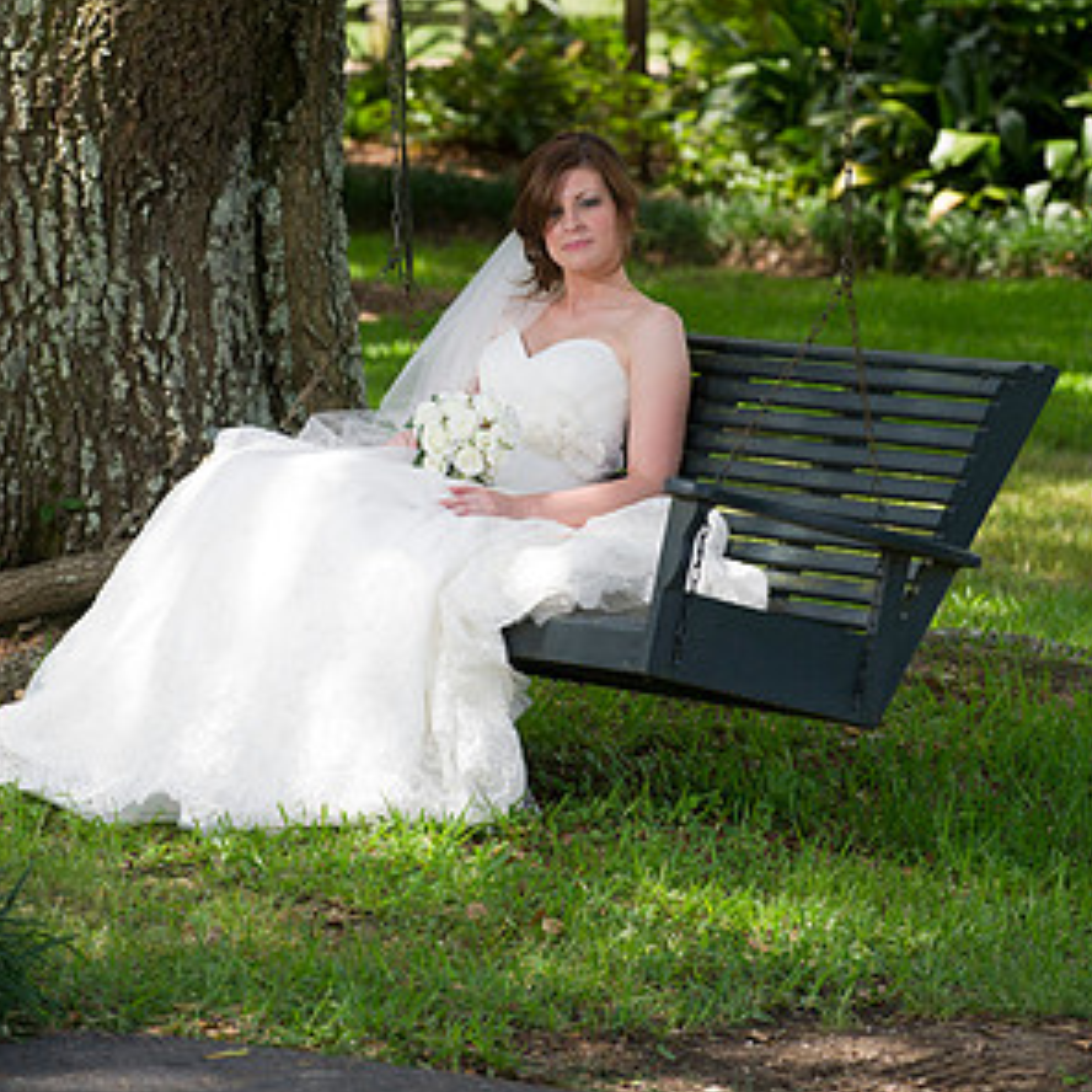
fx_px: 8066
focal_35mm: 226
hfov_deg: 7.7
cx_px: 548
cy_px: 310
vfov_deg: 7.7
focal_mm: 175
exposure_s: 1/250
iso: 500
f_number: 5.6
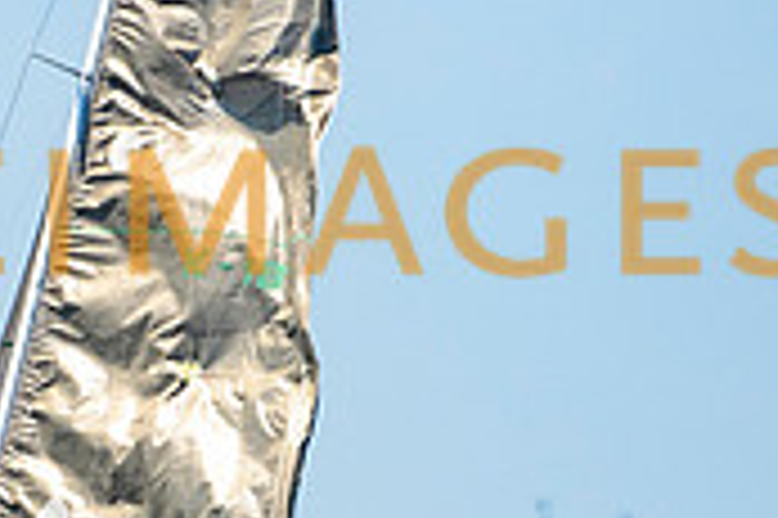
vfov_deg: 0.6
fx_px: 52119
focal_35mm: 2414
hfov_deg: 0.9
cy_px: 282
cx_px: 76
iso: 400
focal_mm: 400
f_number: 5
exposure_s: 1/3200
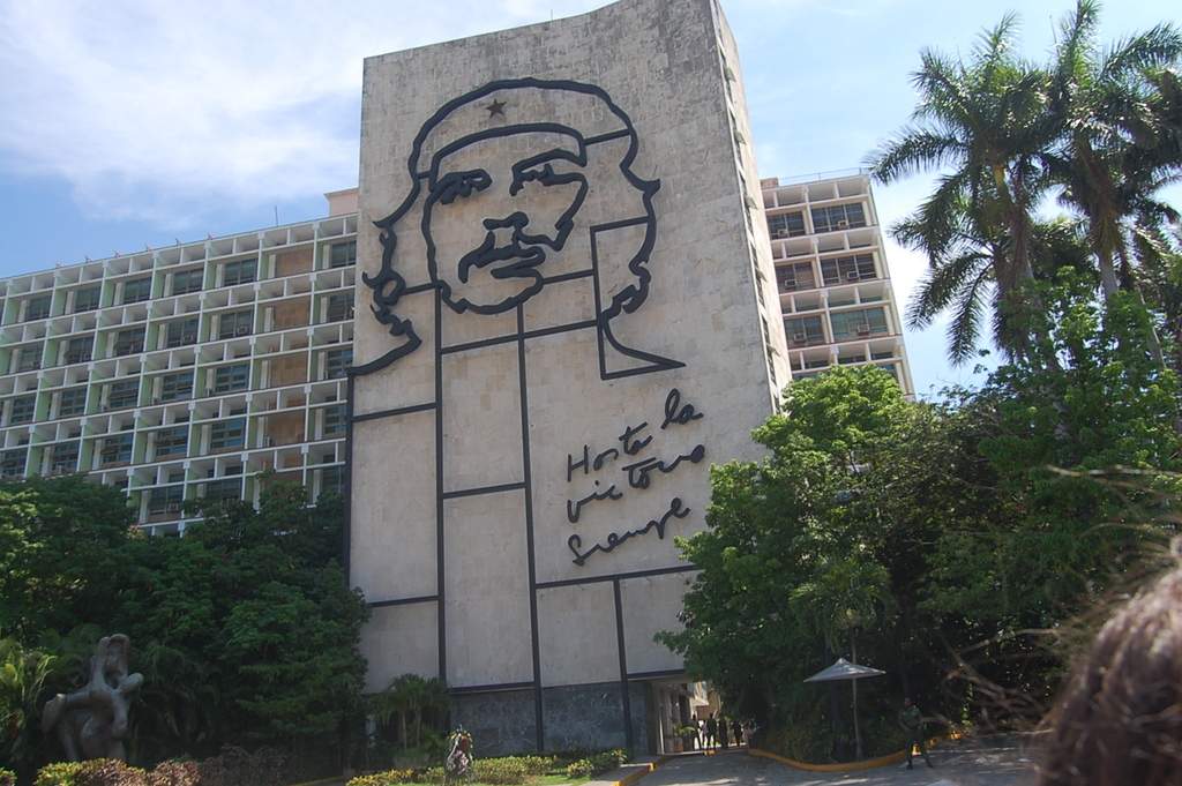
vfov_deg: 47.9
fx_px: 886
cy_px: 393
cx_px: 591
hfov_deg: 67.4
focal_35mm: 27
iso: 200
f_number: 8
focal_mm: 18
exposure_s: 1/250
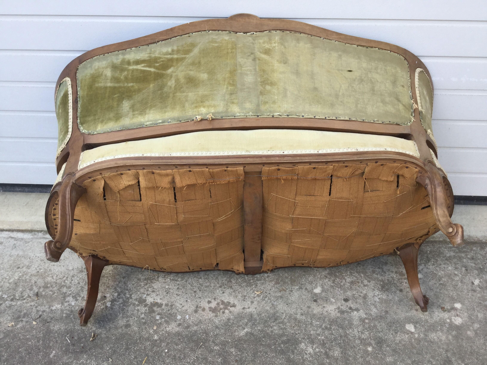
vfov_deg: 45.4
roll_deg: -1.6
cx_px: 244
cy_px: 182
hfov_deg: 58.4
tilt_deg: -39.6
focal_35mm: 31
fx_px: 436
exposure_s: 1/100
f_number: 2.4
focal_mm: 3.3
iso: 25
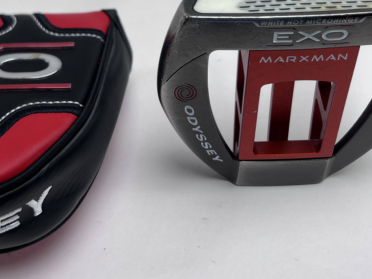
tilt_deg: -47.6
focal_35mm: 51
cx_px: 138
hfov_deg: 37.3
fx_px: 548
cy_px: 90
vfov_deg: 28.4
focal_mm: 5.1
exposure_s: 1/384
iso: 50
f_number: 1.6
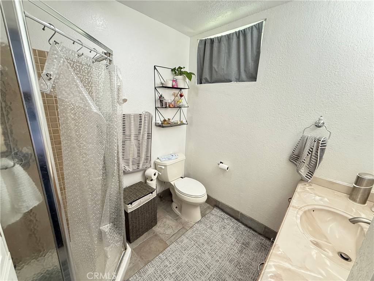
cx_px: 187
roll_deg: -2.6
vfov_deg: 85.7
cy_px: 140
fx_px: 151
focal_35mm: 14
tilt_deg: -14.7
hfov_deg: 102.1
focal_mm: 2.22
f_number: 2.2
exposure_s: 1/60
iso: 250
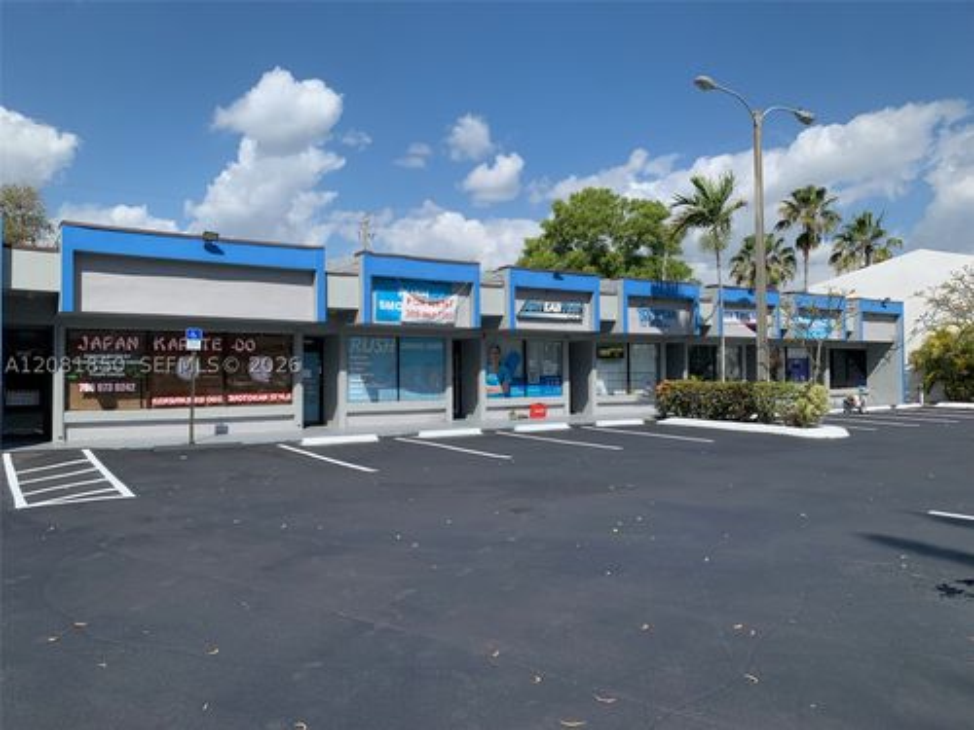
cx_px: 487
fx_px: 732
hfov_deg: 67.3
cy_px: 365
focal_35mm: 26
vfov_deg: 53.1
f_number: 1.8
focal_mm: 4.25
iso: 25
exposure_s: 1/2755
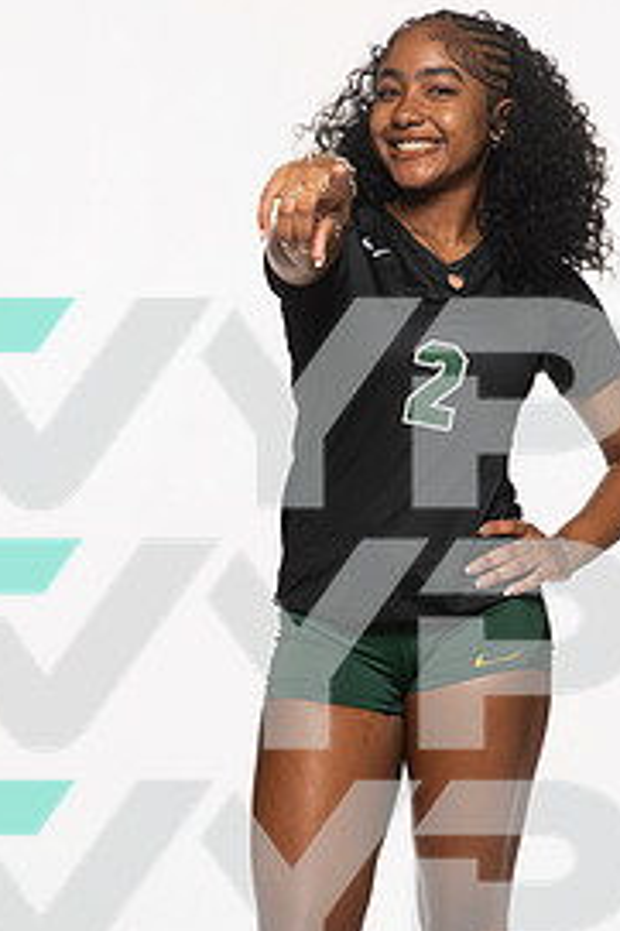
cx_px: 380
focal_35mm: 96
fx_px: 2483
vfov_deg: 21.1
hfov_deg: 14.2
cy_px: 647
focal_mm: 58
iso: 800
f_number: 7.1
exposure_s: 1/320
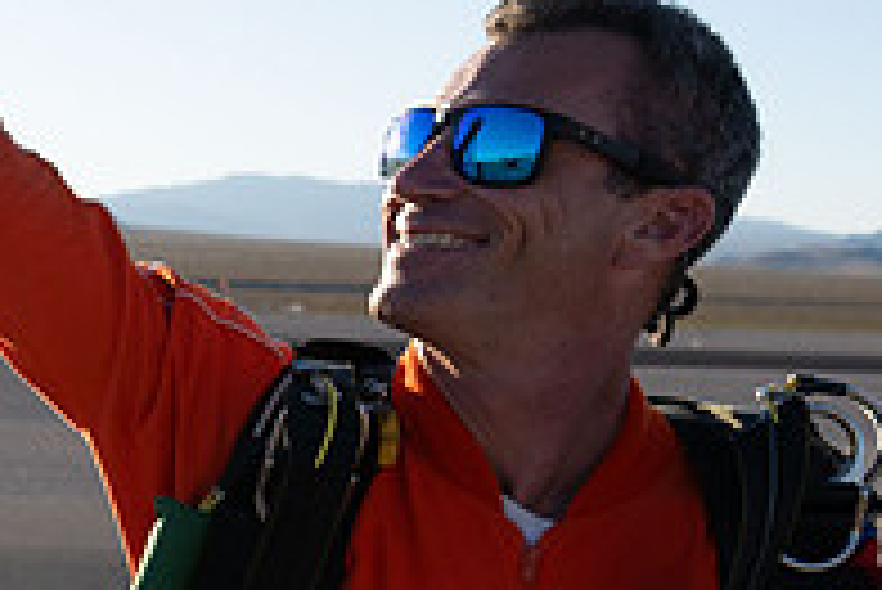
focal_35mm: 71
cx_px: -324
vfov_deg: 18.7
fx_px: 1741
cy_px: 601
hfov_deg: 24.2
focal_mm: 24
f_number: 6.3
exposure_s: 1/2000
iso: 800
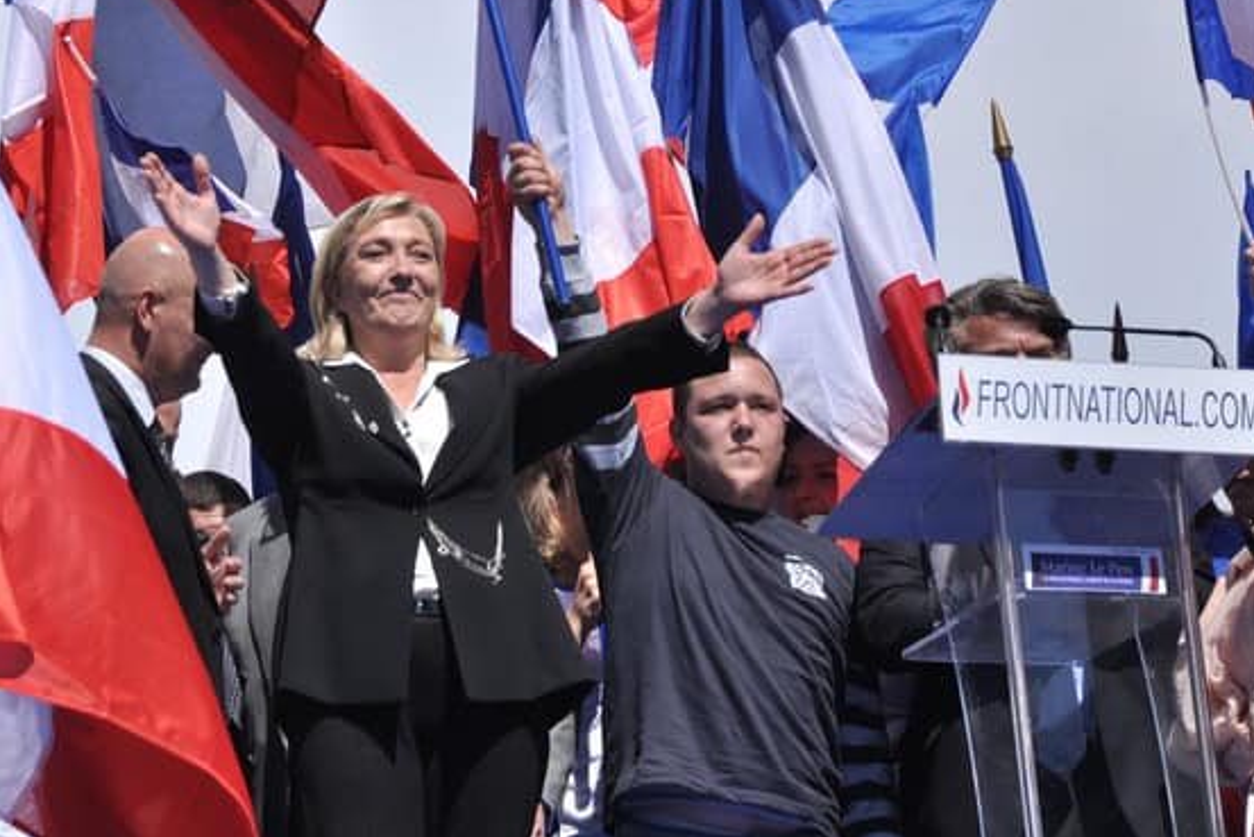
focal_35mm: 155
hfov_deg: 13.3
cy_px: 291
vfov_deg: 8.9
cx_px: 460
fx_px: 5389
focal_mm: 75
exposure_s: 1/4000
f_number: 5.3
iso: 400
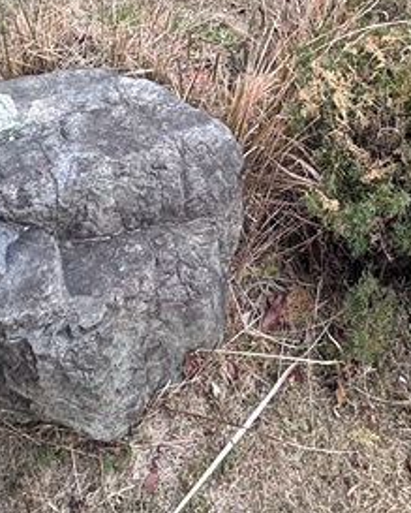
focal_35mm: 40
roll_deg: -1.2
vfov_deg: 38.2
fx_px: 607
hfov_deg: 37.2
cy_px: -47
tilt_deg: -20.0
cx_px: 248
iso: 100
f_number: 2.2
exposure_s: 1/99
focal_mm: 2.22
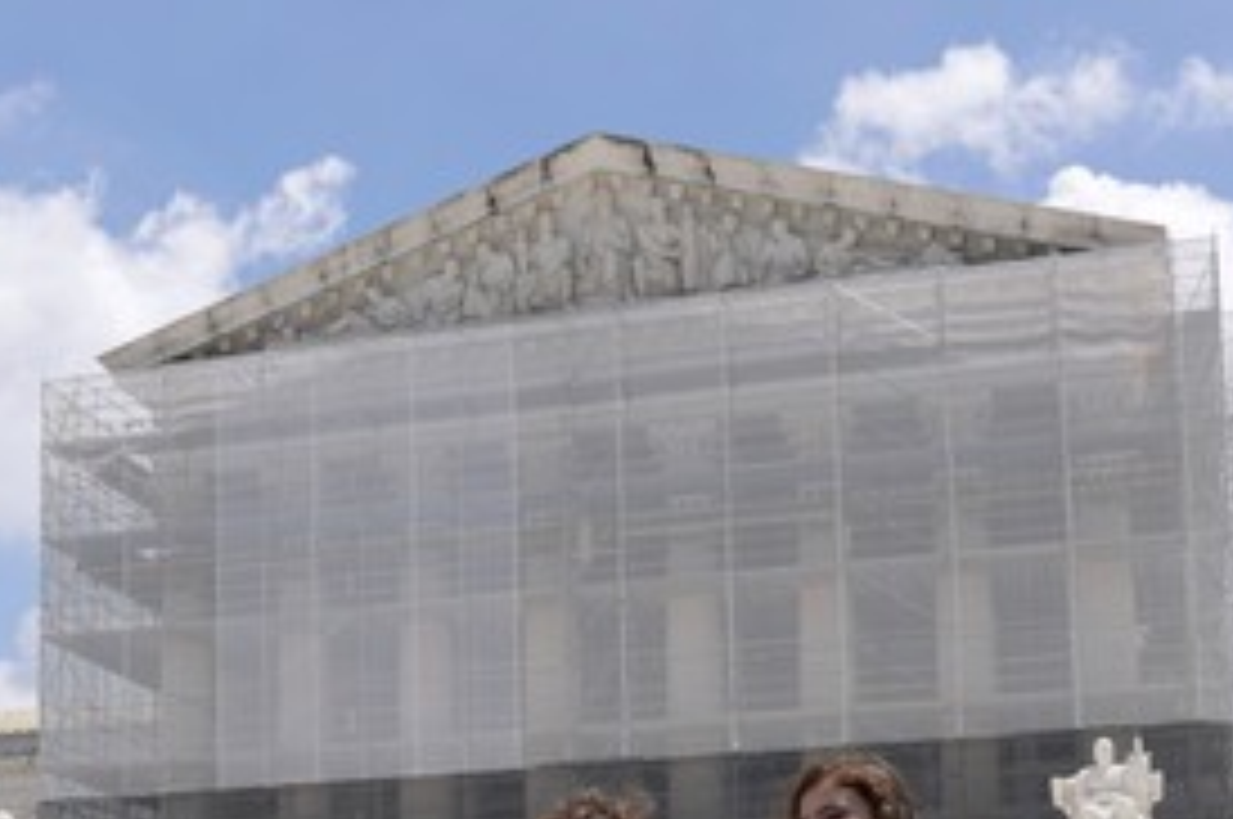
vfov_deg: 22.1
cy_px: 961
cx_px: 630
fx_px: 1950
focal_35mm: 57
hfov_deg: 35.1
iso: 100
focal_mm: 24
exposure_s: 1/800
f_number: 5
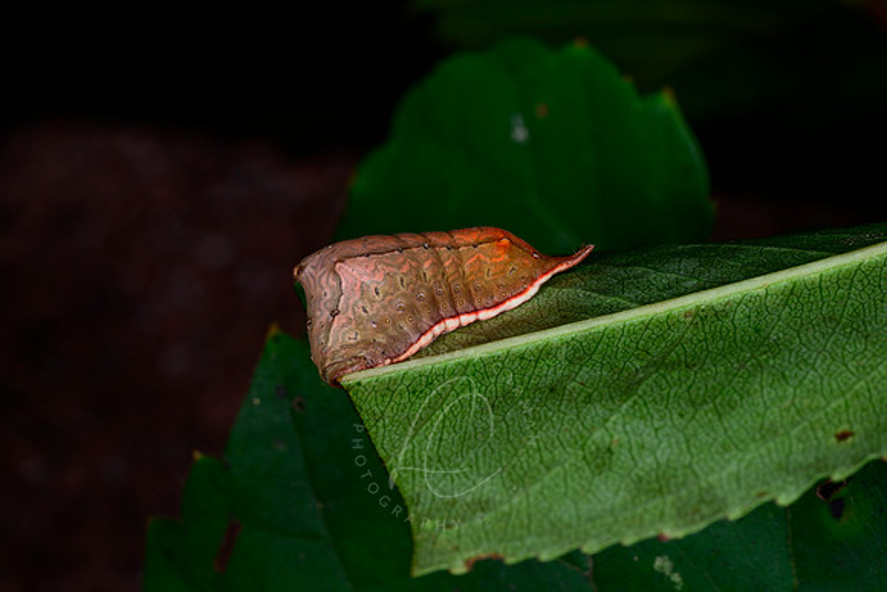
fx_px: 3146
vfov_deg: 10.7
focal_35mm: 128
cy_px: 296
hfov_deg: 16.0
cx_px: 444
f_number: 32
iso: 64
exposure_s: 1/250
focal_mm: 105
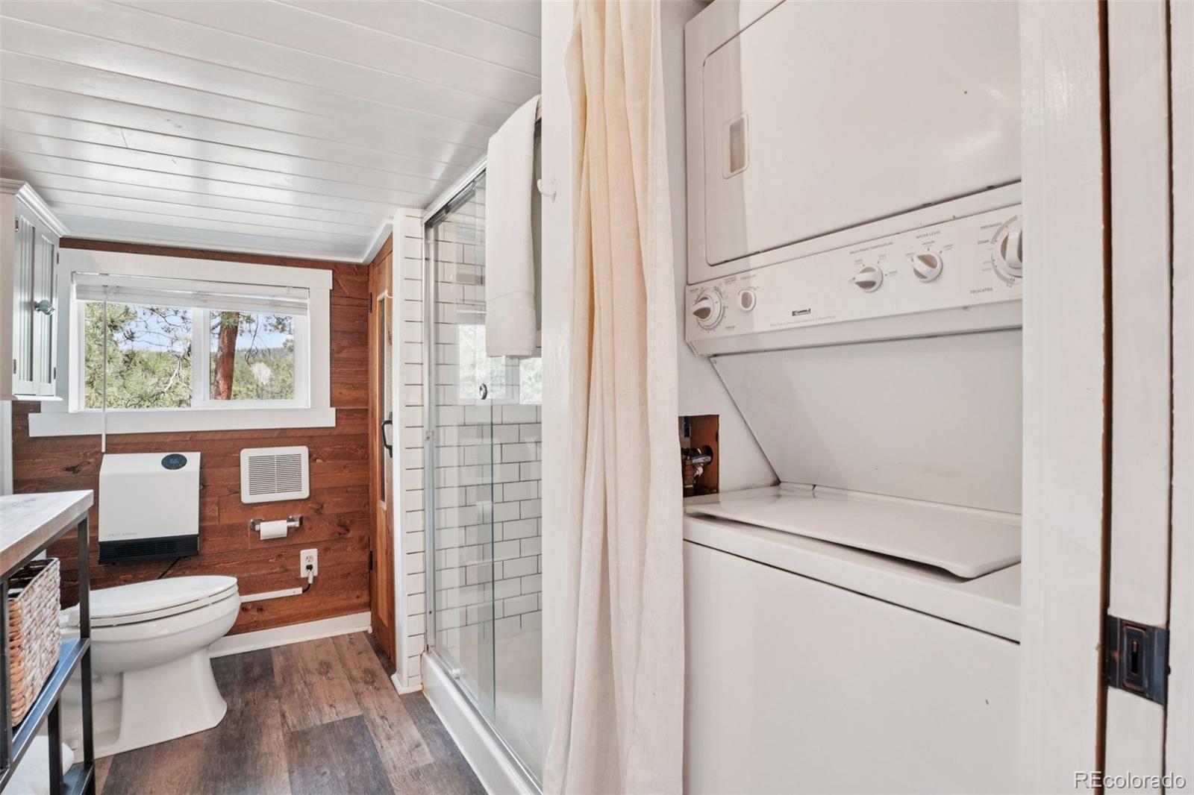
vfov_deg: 72.0
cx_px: 597
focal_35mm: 16
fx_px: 547
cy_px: 398
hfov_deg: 95.0
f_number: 8
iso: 500
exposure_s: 1/20
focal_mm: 11
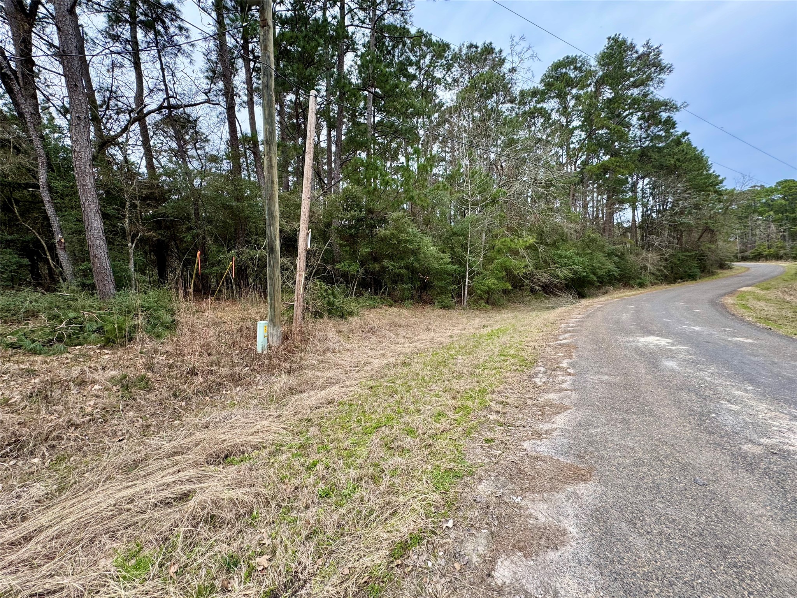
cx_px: 398
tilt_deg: -4.0
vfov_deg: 85.7
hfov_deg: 102.1
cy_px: 299
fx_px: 322
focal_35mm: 14
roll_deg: +2.8
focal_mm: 2.22
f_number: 2.2
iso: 40
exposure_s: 1/368
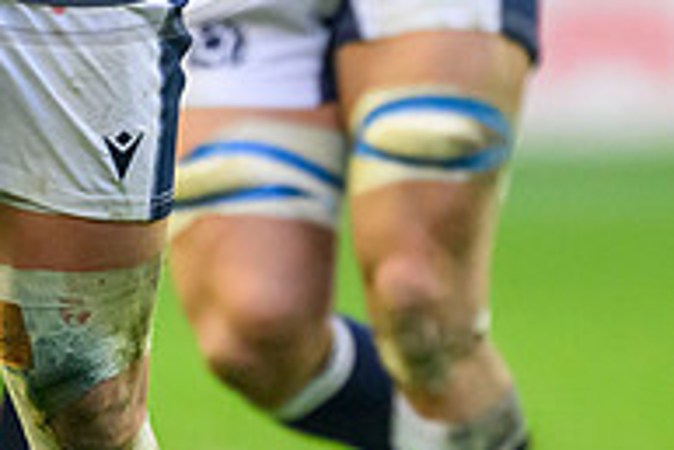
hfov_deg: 0.8
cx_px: 74
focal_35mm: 2549
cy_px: -67
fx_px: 47757
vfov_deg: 0.5
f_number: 4
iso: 5000
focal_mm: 560
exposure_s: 1/1600
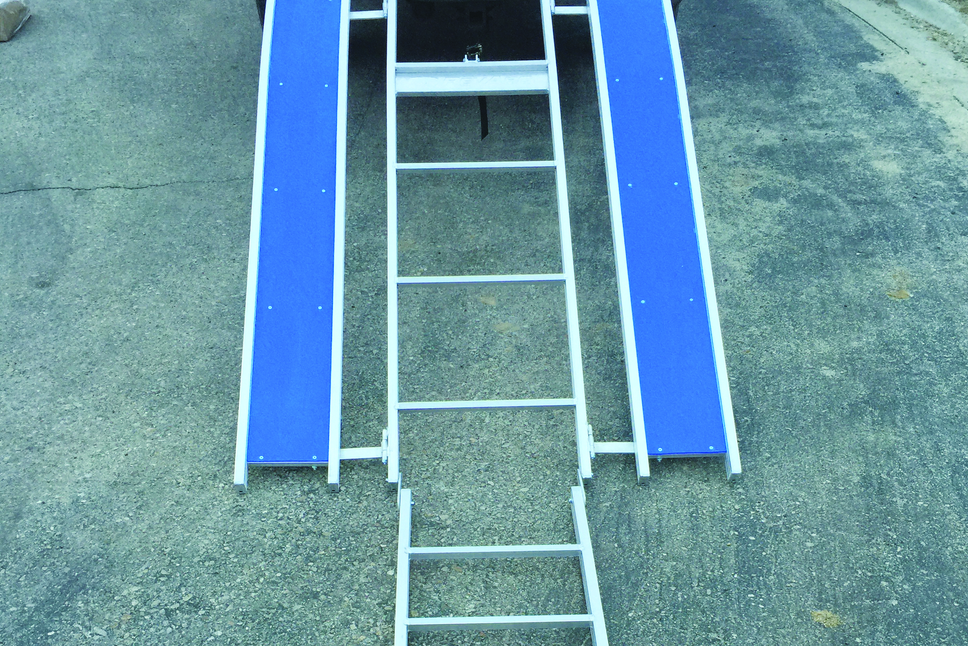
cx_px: 491
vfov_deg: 31.5
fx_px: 1102
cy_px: 552
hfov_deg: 47.4
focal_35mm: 41
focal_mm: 4.15
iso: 32
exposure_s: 1/40
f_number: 2.2
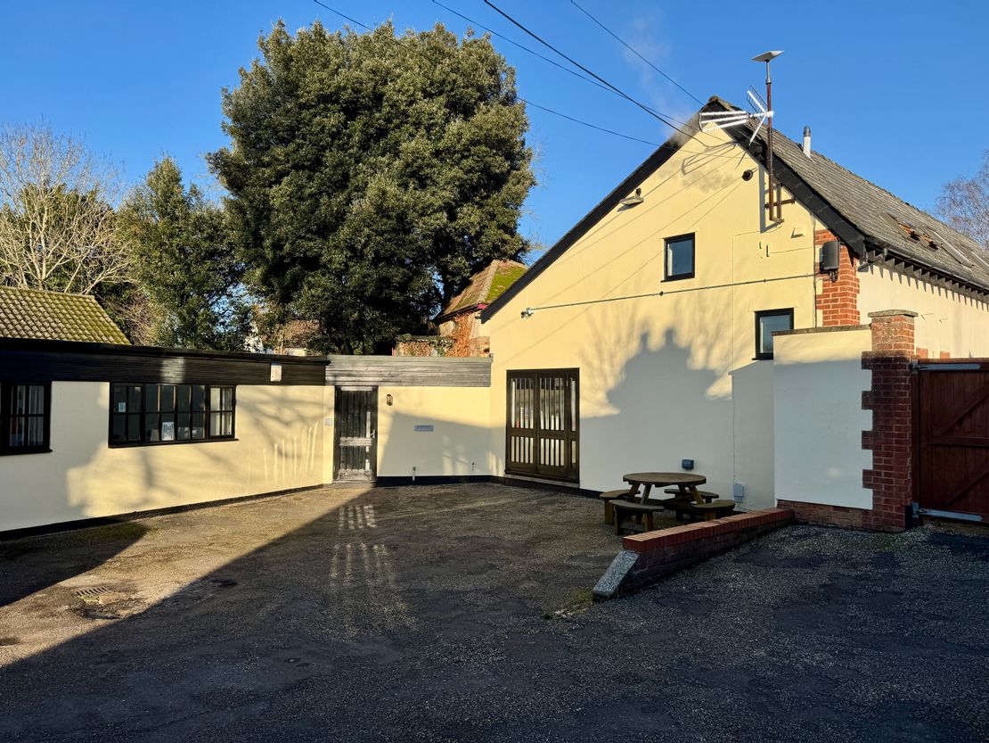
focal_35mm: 24
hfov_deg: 71.6
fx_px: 686
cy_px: 372
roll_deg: -0.3
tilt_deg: +1.9
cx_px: 494
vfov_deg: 56.8
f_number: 1.78
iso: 80
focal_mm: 6.76
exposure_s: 1/3802
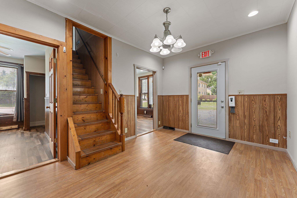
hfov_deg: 104.3
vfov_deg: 81.2
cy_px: 99
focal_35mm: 14
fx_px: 115
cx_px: 148
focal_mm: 14
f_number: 8
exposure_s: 1/6
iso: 400
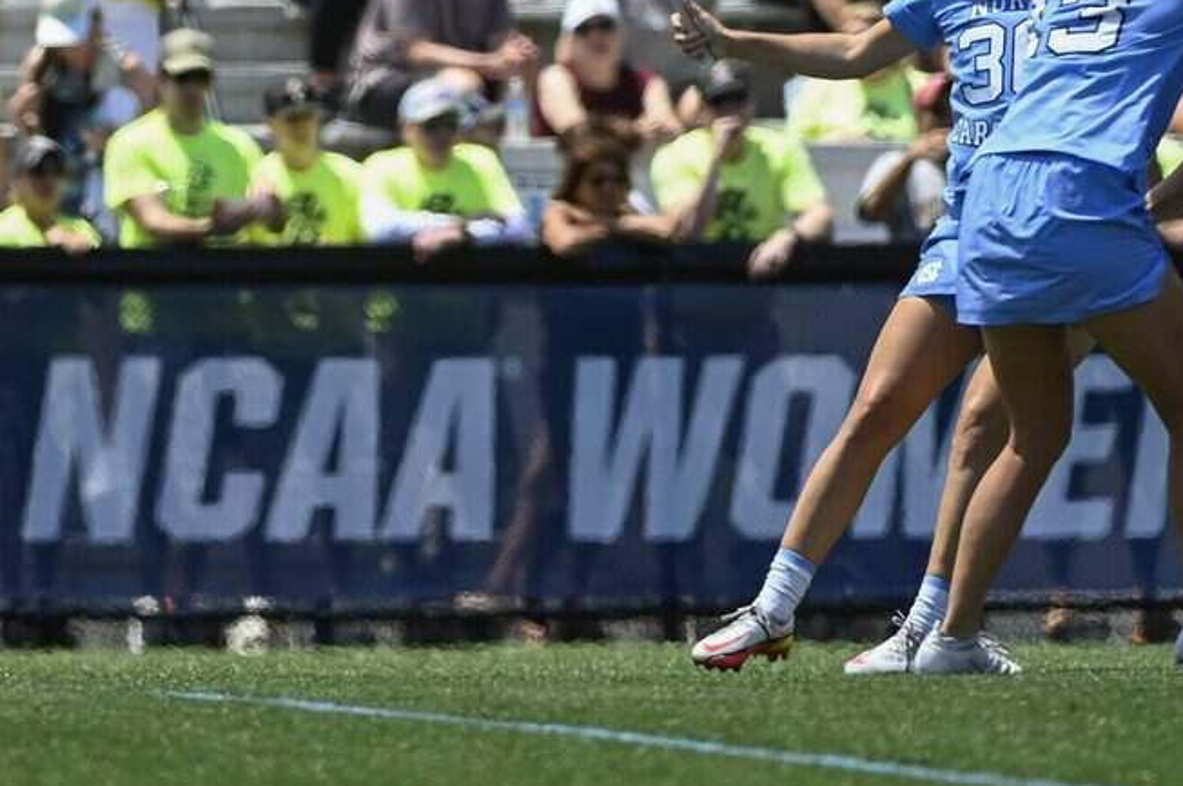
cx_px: 769
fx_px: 14506
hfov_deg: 4.7
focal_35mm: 442
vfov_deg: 3.1
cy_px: 127
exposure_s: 1/1250
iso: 200
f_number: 4
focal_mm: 240
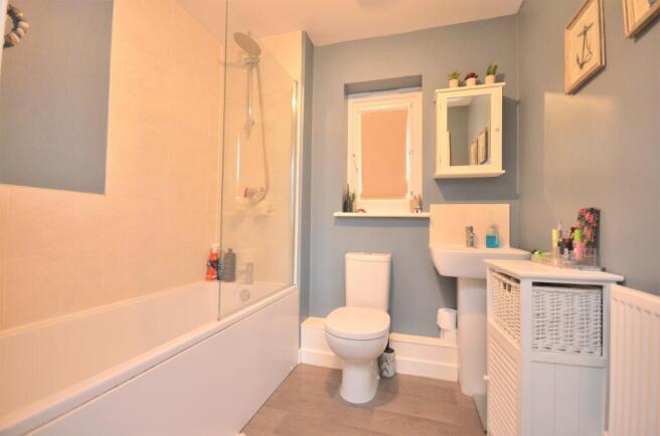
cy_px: 218
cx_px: 330
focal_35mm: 15
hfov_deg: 100.5
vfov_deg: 77.0
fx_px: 274
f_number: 4
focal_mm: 10
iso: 2800
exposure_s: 1/60
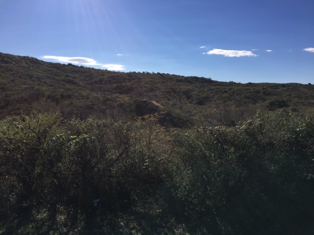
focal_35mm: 29
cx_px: 157
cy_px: 118
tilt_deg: -3.6
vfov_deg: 48.2
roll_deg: -0.2
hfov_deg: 61.7
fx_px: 263
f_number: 2.2
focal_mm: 4.15
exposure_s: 1/2331
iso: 25
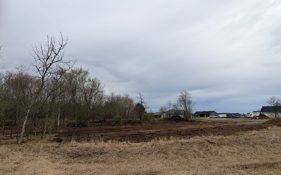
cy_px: 105
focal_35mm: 26
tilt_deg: +3.1
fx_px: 199
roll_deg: +1.6
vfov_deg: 47.3
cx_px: 141
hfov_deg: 70.4
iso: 80
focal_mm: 6.76
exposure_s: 1/6173
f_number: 1.78
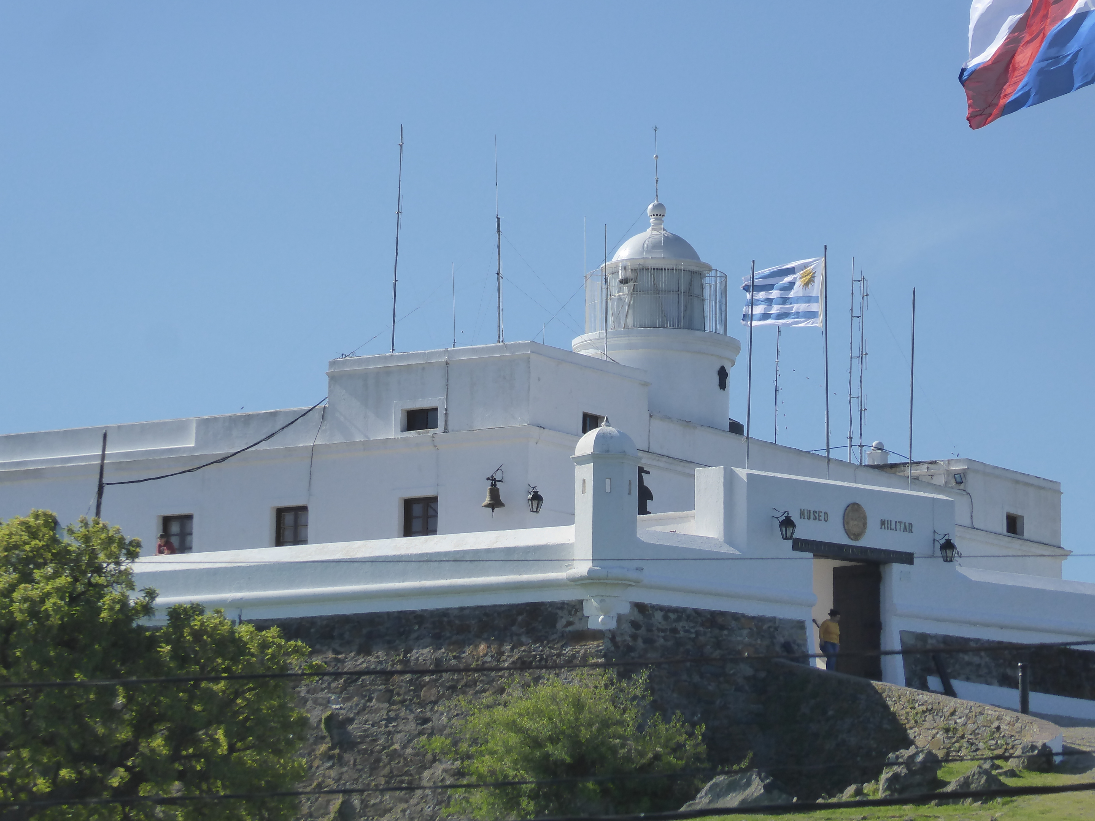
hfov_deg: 13.1
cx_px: 548
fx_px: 4776
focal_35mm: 151
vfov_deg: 9.8
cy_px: 409
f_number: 5.3
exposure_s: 1/640
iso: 160
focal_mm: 24.2
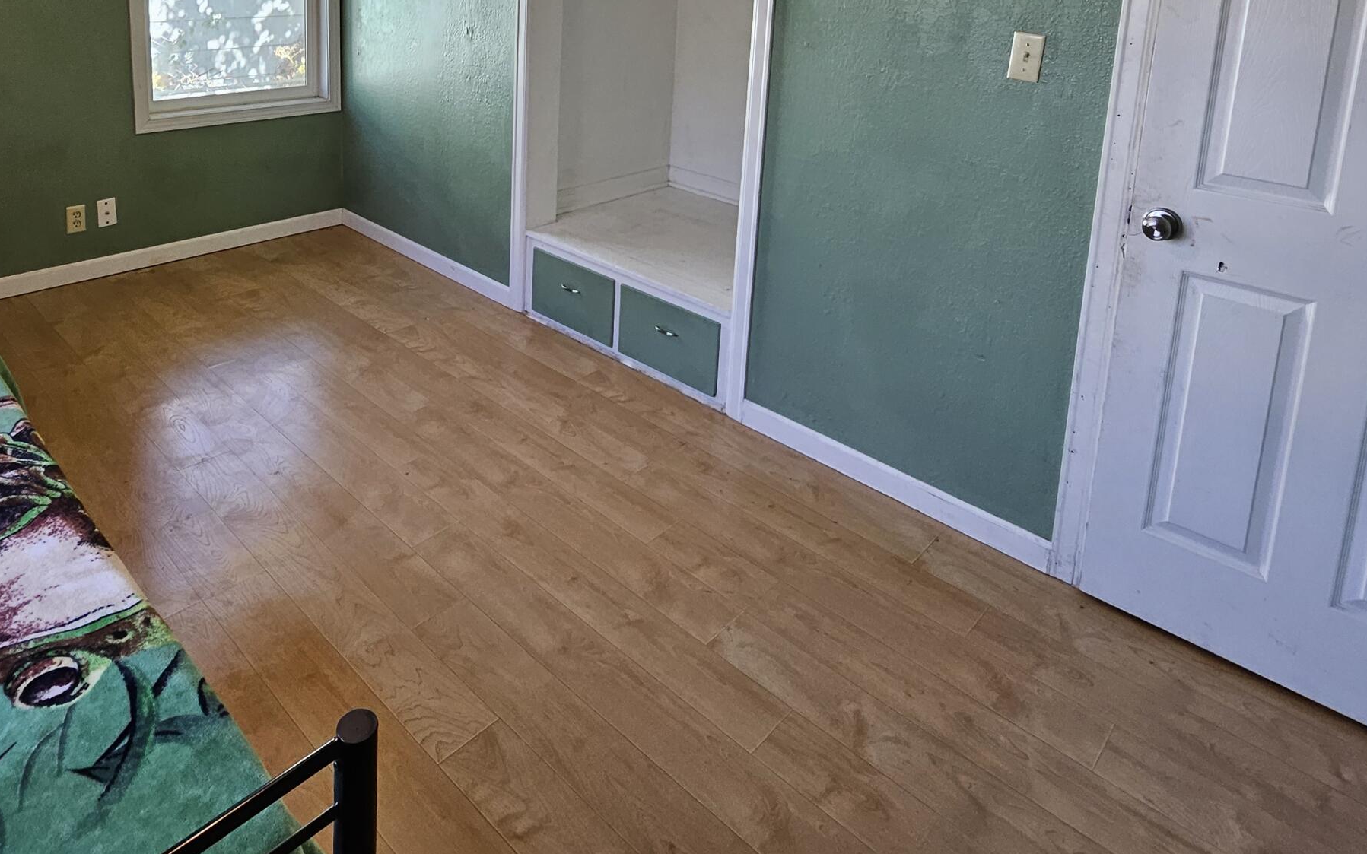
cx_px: 584
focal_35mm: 23
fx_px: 857
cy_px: 107
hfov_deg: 76.7
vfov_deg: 48.2
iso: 80
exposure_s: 1/60
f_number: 2.2
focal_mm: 1.74
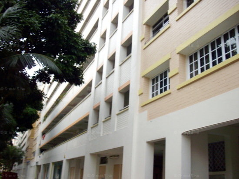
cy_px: 90
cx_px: 120
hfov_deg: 50.2
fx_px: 255
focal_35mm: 37
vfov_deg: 38.6
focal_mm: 6.2
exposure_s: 1/160
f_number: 2.8
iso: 80
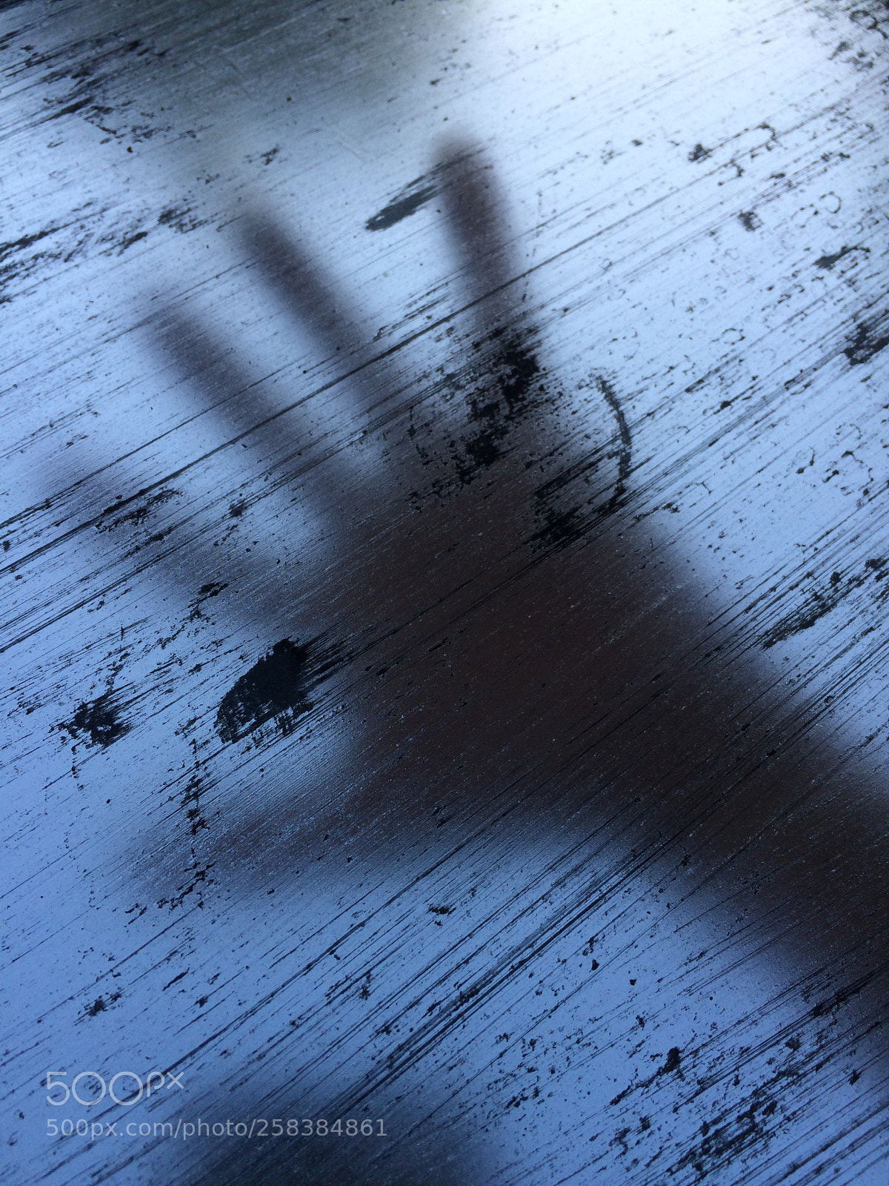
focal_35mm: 29
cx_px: 444
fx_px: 993
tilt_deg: -63.7
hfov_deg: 48.2
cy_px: 593
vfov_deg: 61.7
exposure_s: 1/513
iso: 32
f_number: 2.2
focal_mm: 4.15
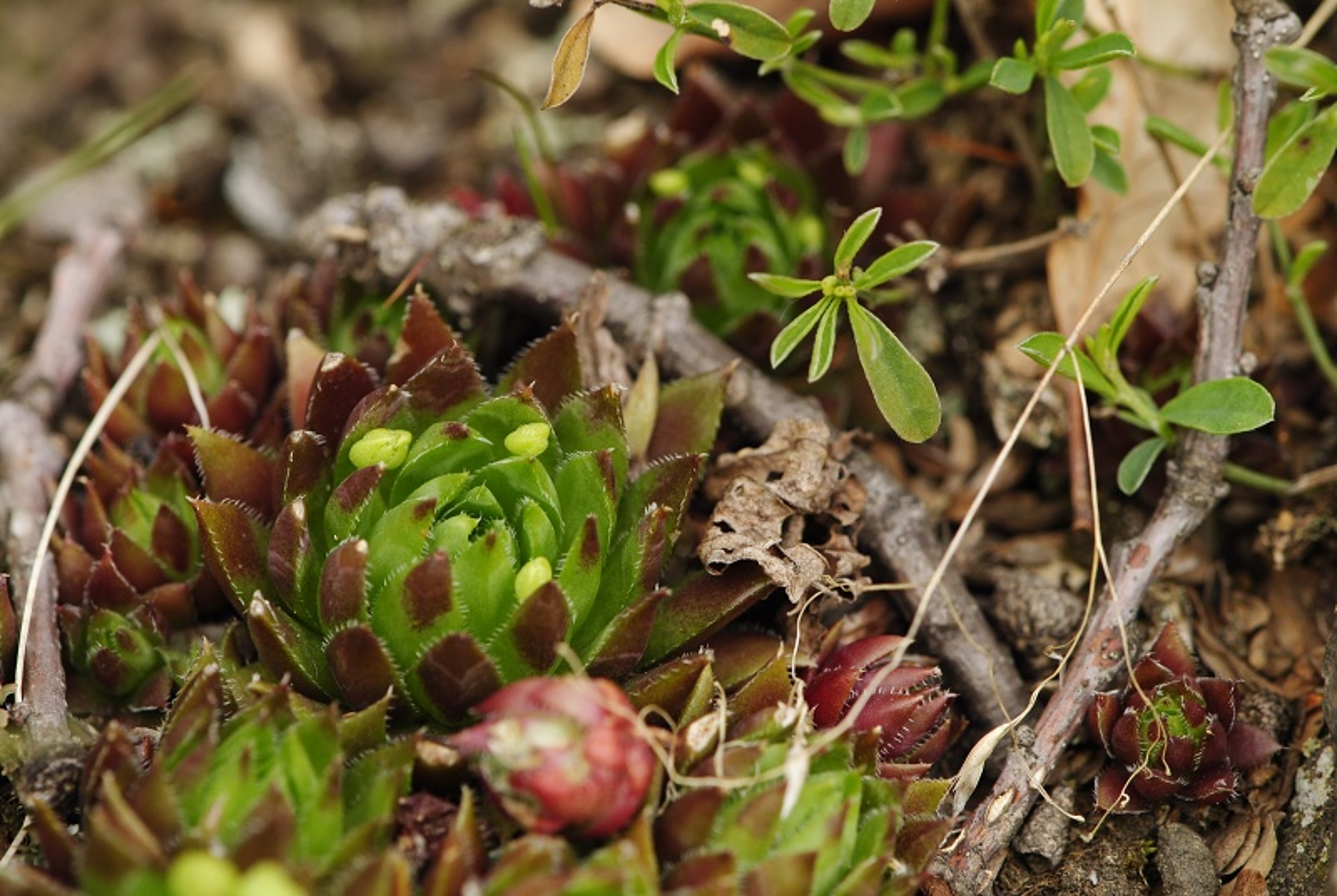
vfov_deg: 10.8
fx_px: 4742
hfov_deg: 16.0
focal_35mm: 128
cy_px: 448
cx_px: 668
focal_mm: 85
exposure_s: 1/100
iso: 200
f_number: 7.1
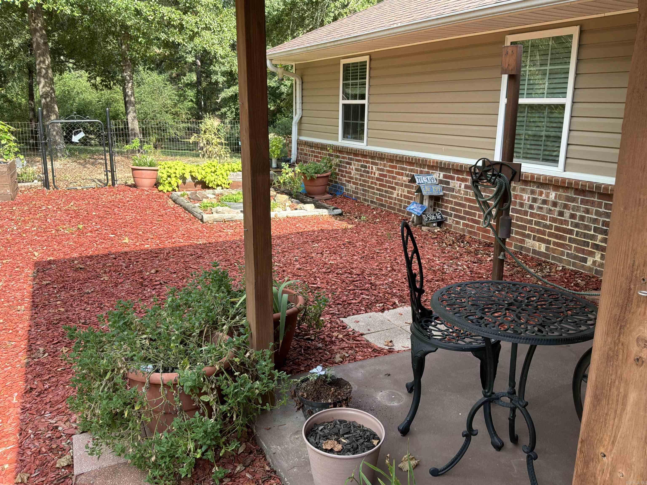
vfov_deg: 49.7
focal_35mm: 28
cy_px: 242
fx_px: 523
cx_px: 324
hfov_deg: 63.4
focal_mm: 3
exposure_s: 1/243
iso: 20
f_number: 1.8
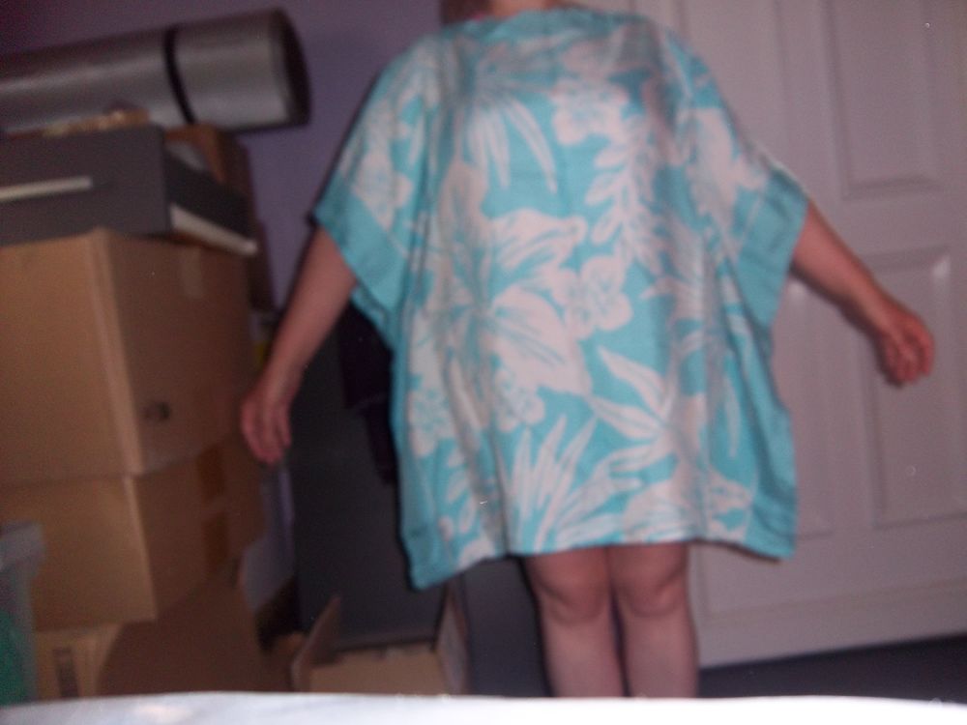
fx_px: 782
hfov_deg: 63.4
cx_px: 484
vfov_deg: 49.7
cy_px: 362
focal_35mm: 28
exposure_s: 1/64
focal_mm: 5.1
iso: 64
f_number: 3.5
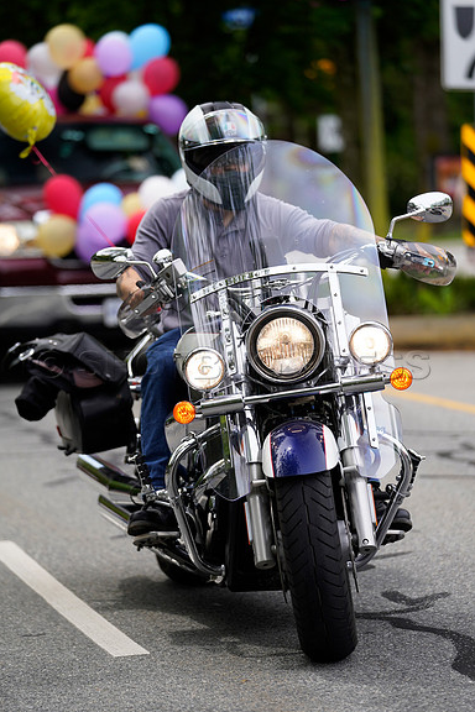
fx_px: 2988
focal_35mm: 151
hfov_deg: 9.1
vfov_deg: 13.6
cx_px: 237
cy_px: 357
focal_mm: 150
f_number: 3.2
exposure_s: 1/400
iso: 200
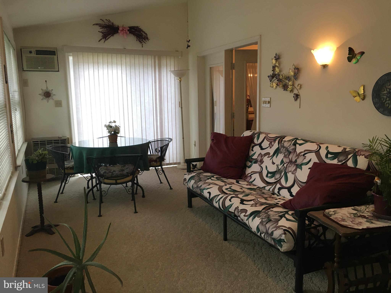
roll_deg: +0.5
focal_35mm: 29
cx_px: 196
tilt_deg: -9.5
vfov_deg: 48.2
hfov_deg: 61.7
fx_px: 328
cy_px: 146
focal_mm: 4.15
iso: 40
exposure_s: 1/30
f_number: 2.2
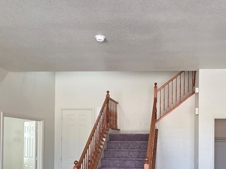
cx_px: 155
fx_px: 235
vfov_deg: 38.0
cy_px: 138
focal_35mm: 36
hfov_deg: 50.3
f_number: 1.9
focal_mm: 2.2
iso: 250
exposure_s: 1/120
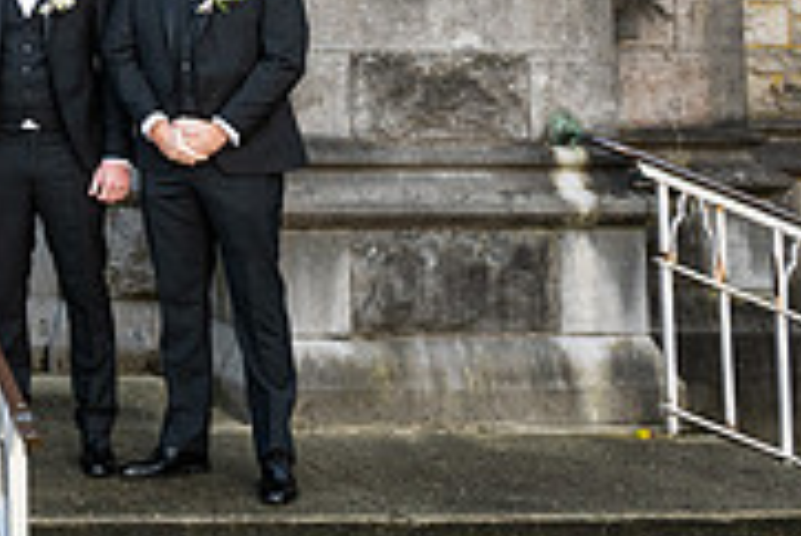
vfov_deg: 13.9
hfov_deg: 18.8
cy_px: -193
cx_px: -434
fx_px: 2093
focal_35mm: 94
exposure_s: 1/400
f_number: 5.6
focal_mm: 29
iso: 500
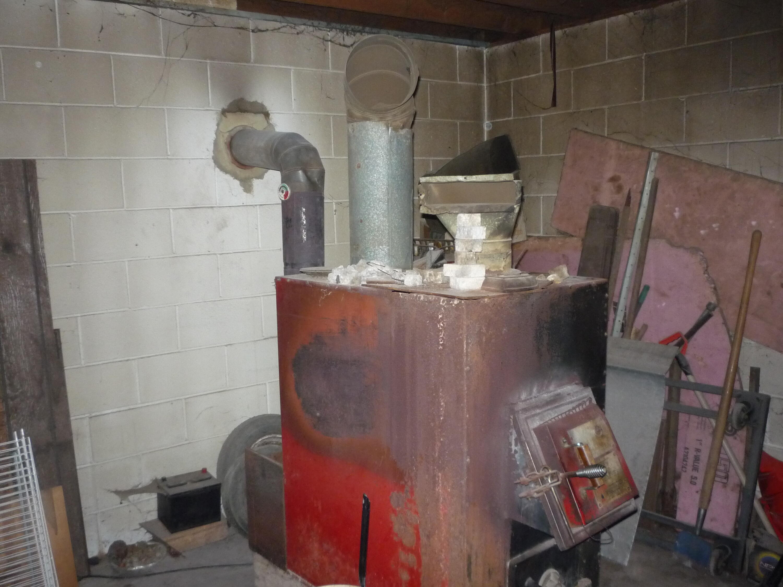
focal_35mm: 32
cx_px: 392
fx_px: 724
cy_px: 294
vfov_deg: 44.2
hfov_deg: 56.8
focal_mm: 5.2
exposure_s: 1/30
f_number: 3.3
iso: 320
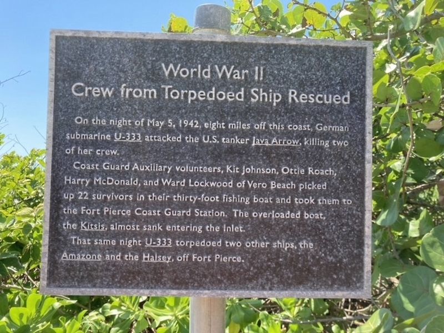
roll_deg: -4.2
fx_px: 359
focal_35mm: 28
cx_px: 222
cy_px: 166
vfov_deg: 49.7
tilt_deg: +2.3
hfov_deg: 63.4
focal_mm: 3.99
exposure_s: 1/496
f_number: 1.8
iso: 20
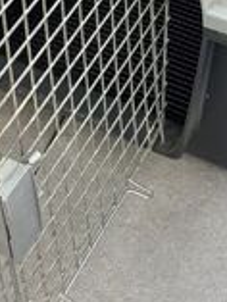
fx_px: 1100
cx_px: 200
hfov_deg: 11.7
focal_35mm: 126
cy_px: -127
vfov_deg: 14.7
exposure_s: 1/120
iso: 25
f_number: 2.4
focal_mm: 3.3
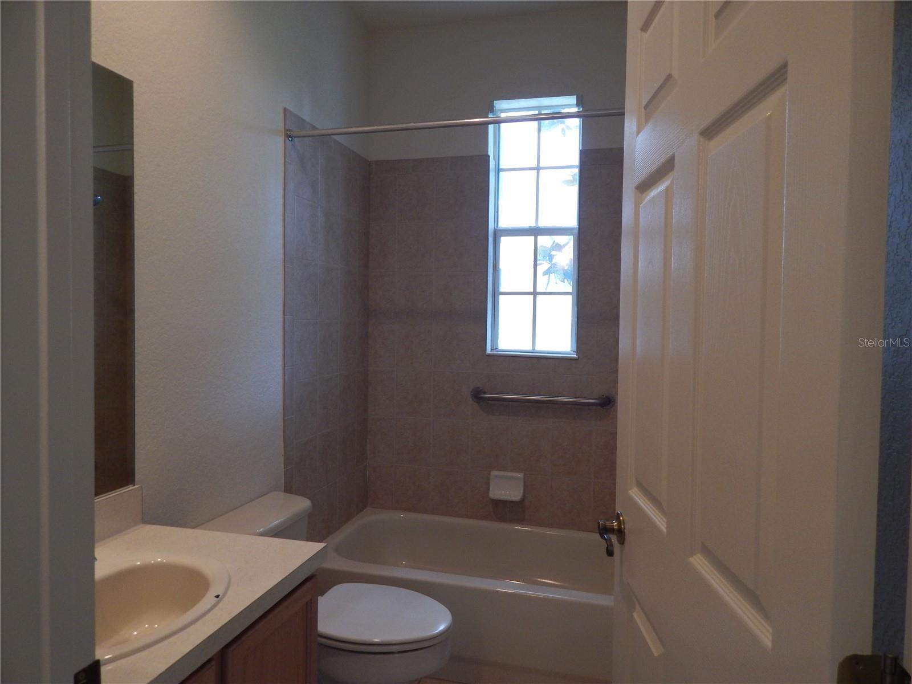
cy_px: 342
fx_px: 580
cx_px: 456
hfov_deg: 76.4
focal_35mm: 22
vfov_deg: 61.1
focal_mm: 4
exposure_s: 1/25
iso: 200
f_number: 3
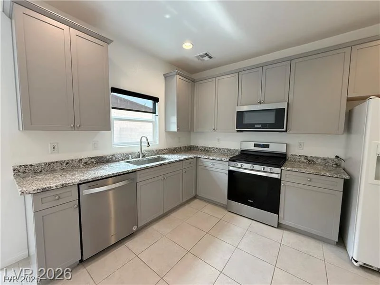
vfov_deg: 85.7
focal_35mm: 14
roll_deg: -0.5
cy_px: 142
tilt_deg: -5.1
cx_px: 190
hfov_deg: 102.1
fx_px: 154
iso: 160
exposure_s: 1/120
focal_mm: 2.22
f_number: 2.2
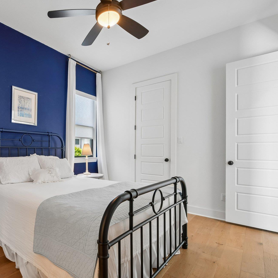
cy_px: 138
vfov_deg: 74.8
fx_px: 182
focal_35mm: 20
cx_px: 80
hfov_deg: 71.2
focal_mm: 10
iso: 400
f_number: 8
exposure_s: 1/13
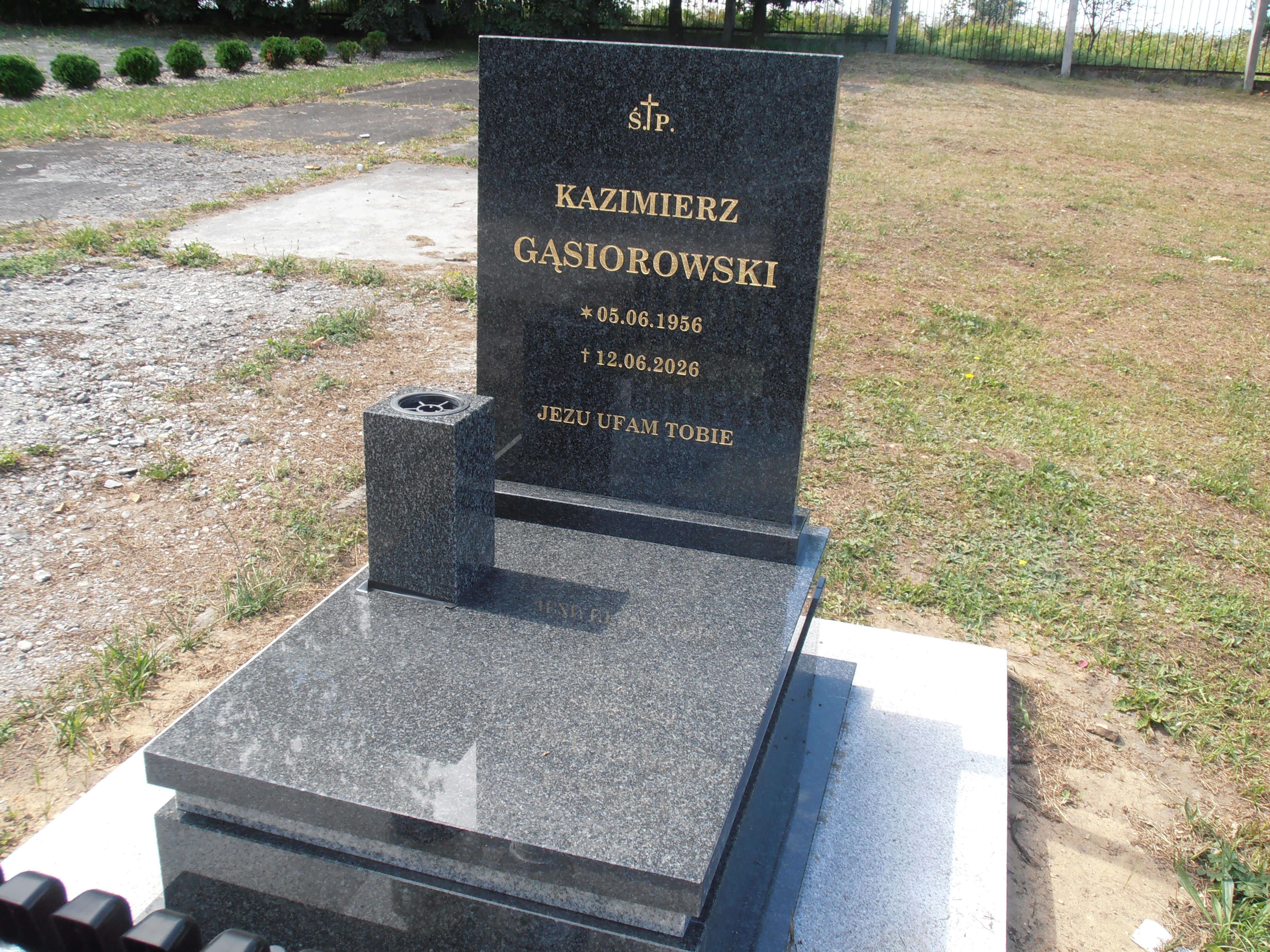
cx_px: 635
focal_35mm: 37
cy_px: 476
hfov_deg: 50.1
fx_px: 1357
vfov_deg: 38.7
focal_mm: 6.61
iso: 80
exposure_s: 1/200
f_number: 3.9
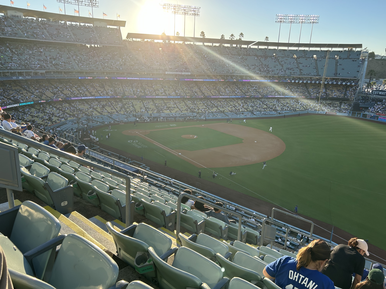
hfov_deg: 67.3
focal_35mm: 26
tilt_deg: -15.0
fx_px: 290
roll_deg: -1.2
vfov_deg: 53.1
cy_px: 144
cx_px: 193
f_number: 1.5
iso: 50
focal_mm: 5.7
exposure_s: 1/1361
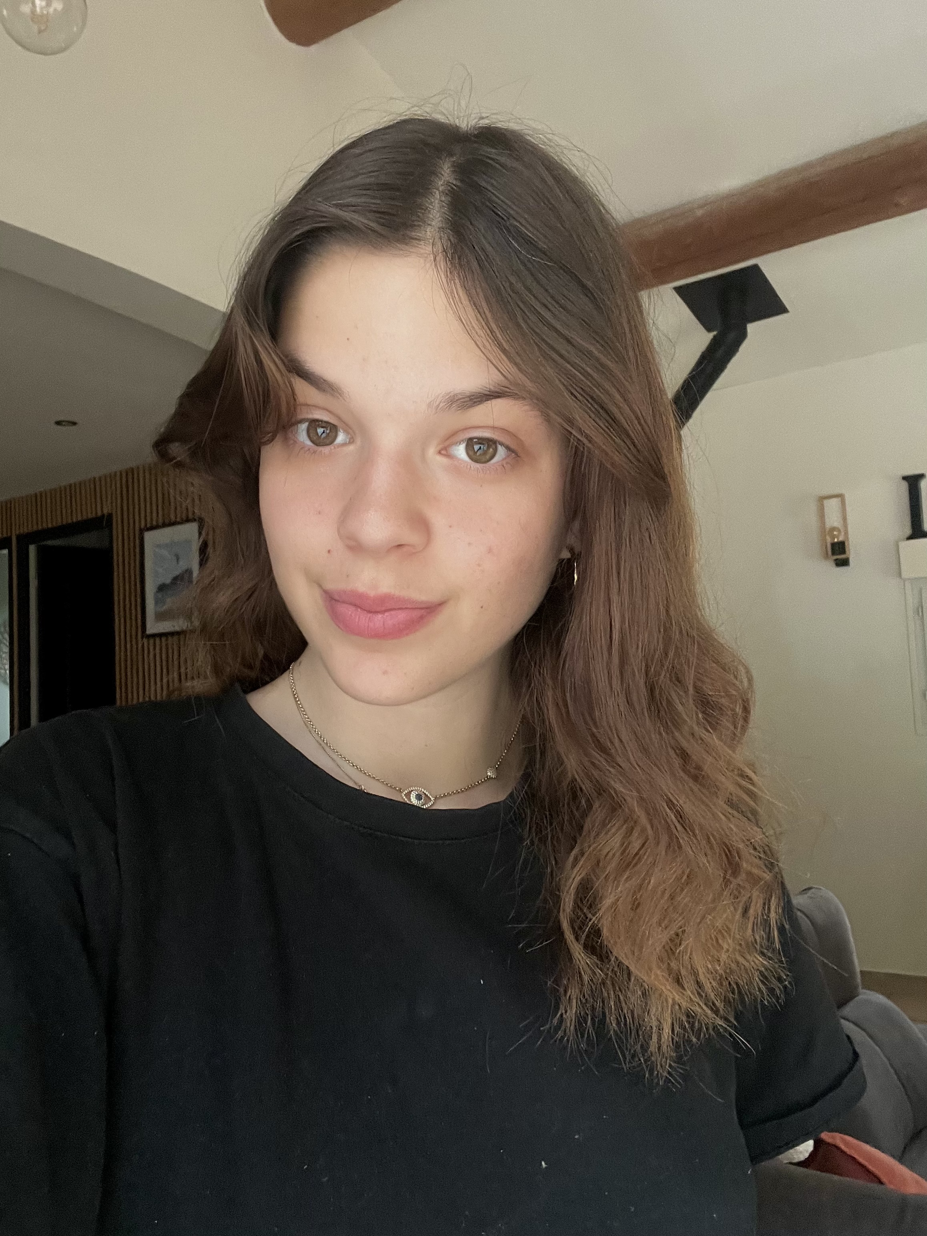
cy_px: 618
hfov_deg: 46.8
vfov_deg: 60.0
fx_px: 1071
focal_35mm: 30
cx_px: 464
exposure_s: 1/60
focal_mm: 2.71
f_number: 2.2
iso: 250
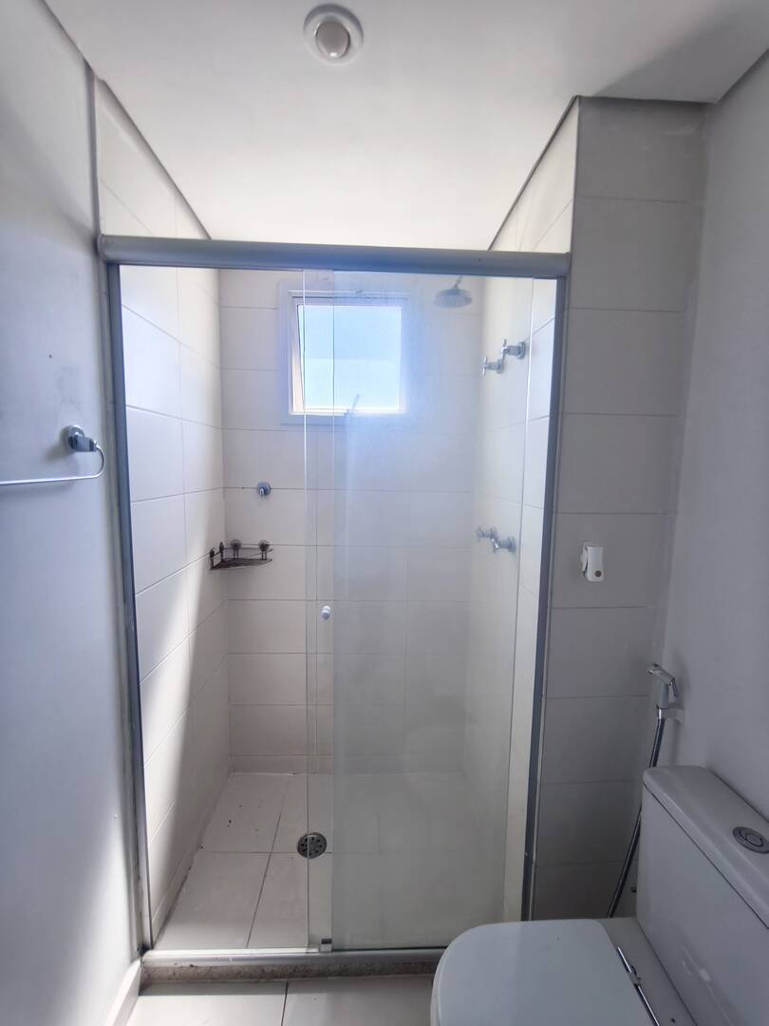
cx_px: 384
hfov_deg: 81.7
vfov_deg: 98.2
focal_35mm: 15
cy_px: 513
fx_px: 444
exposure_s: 1/60
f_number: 2.2
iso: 125
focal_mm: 1.91
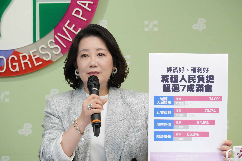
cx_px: 121
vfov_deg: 4.4
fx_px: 2087
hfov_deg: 6.6
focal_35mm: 310
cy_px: 80
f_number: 10
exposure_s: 1/60
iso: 2500
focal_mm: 207
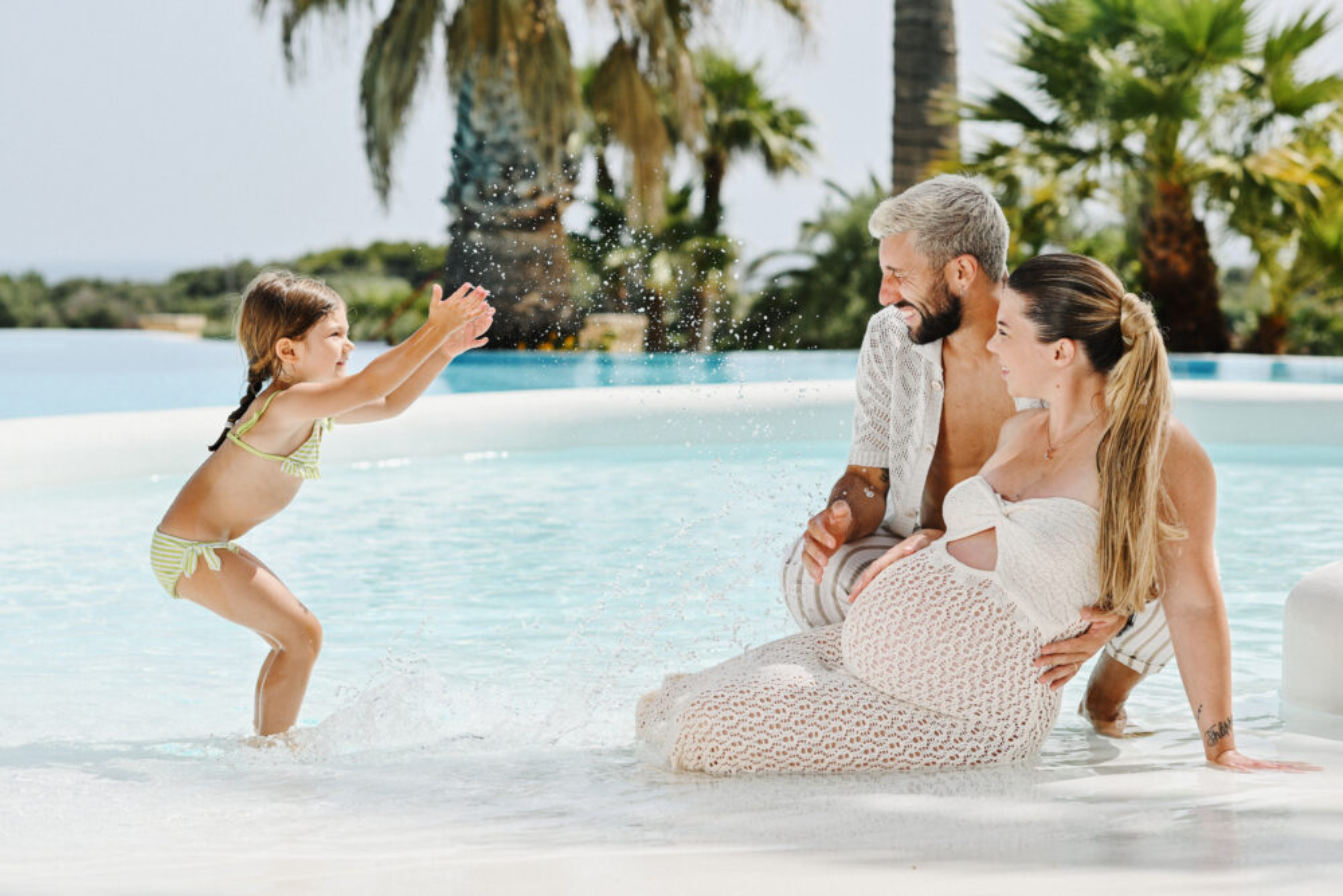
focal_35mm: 85
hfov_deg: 23.9
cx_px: 672
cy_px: 448
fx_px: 3171
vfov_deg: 16.1
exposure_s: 1/2500
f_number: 4
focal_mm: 85
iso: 200
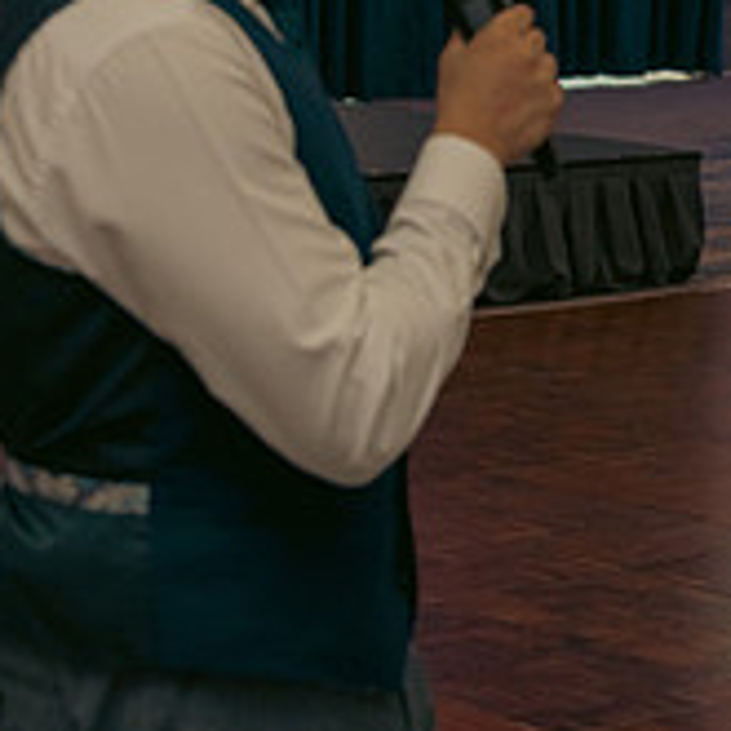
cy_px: 166
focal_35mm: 158
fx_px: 3775
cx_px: 1125
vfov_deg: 11.0
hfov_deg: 10.6
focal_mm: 53
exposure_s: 1/160
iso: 2500
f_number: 3.5
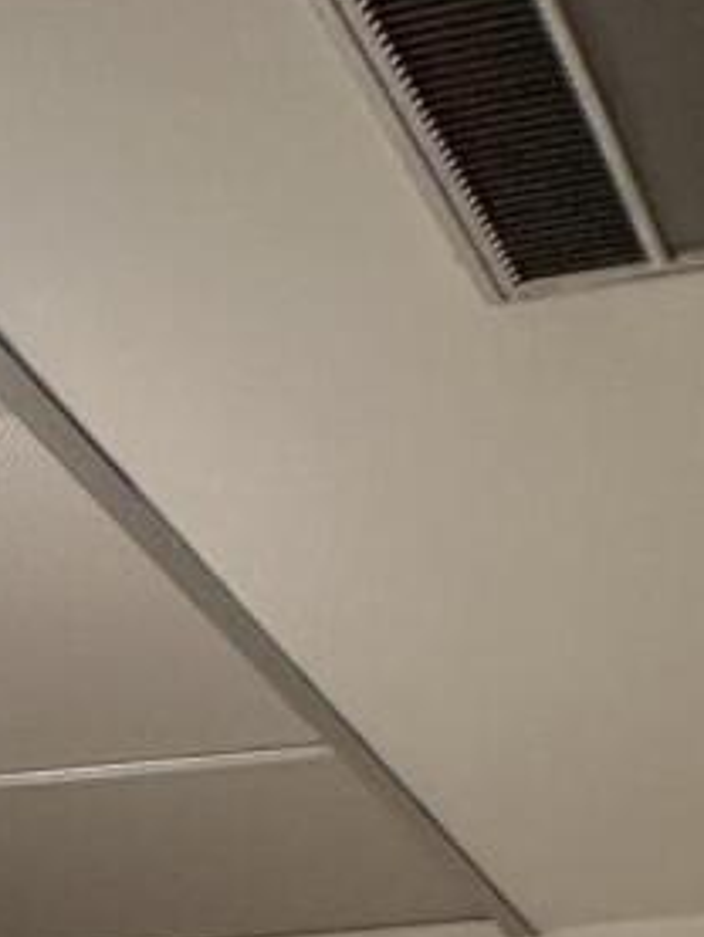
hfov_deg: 14.6
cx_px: 274
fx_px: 2737
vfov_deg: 14.5
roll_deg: +0.0
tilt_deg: -9.5
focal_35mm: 101
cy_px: 2090
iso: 160
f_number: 2.2
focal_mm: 2.22
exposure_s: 1/60
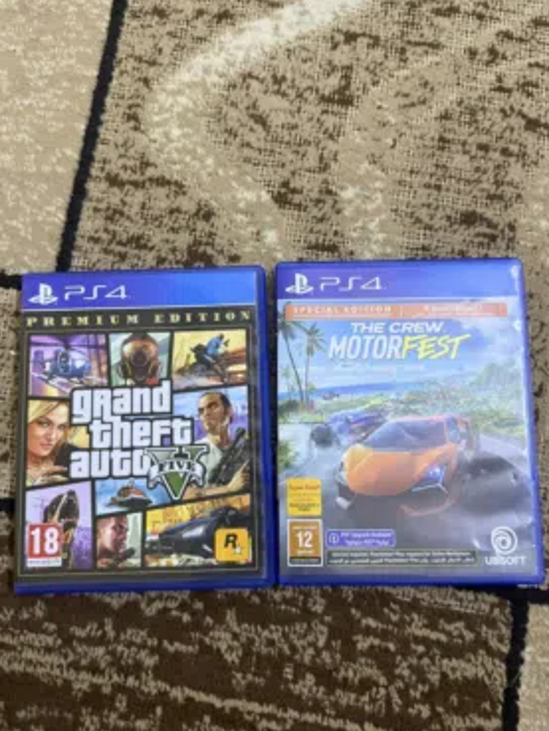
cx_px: 266
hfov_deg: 53.1
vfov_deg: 67.3
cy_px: 353
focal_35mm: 26
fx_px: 549
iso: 250
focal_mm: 6.76
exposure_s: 1/50
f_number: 1.78
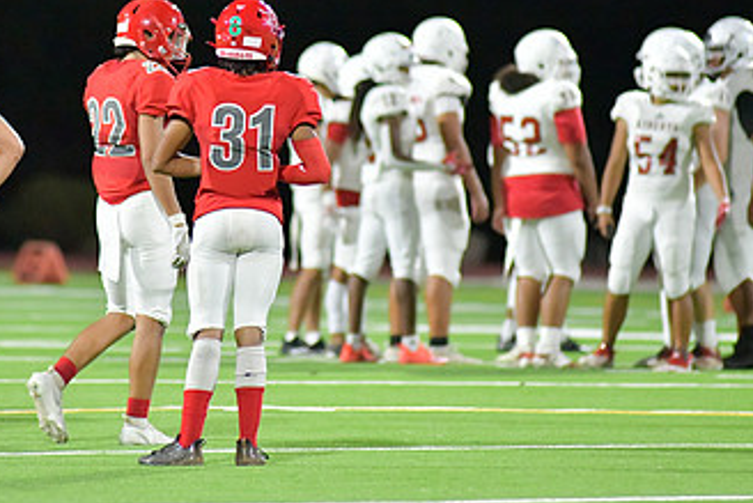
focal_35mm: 531
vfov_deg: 2.6
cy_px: 141
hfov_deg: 3.9
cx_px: 230
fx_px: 11111
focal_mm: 300
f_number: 3.5
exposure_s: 1/1250
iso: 12800
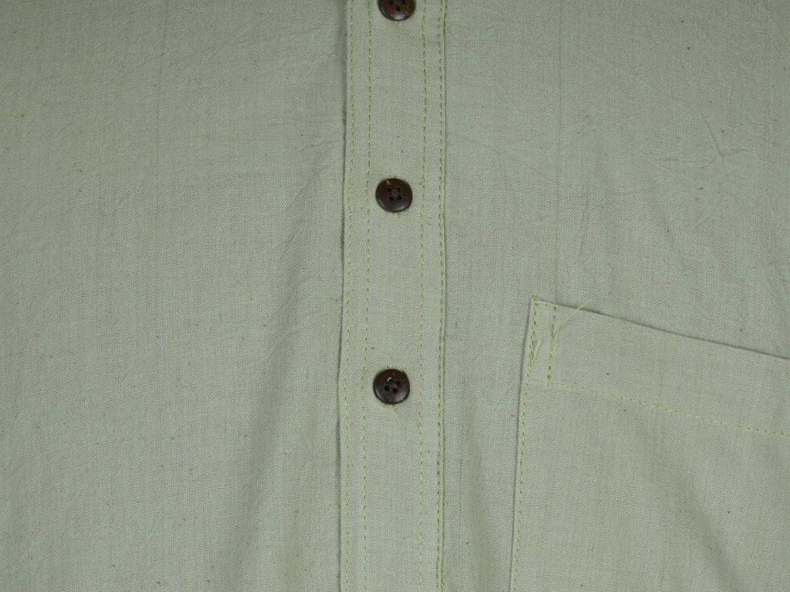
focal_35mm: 100
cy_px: 312
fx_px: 2282
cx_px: 394
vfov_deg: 14.8
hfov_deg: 19.6
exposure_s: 1/30
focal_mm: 46
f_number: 5.3
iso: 100
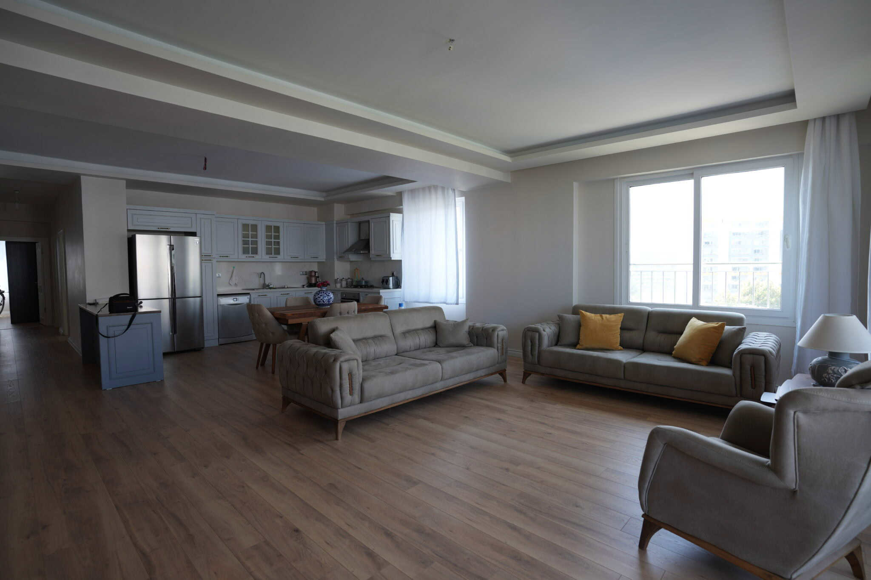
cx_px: 436
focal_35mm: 17
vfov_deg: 70.4
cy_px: 290
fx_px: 411
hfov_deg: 93.3
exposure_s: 1/60
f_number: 4
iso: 125
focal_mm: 17
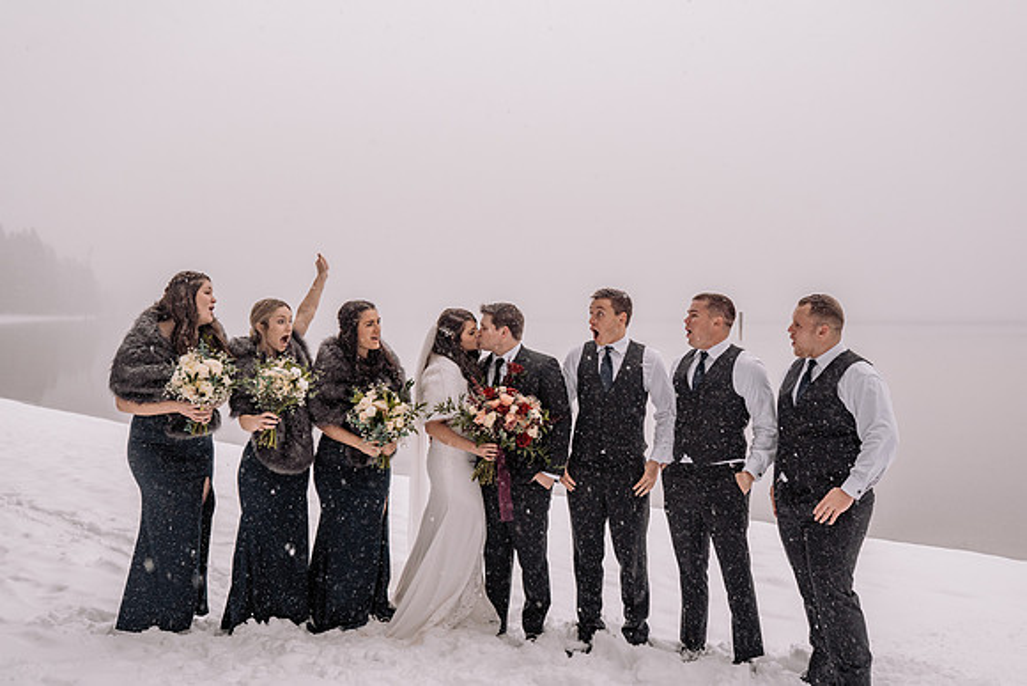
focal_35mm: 37
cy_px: 337
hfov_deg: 52.4
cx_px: 531
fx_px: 1044
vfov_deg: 36.3
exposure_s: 1/250
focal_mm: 35
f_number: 5
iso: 1250
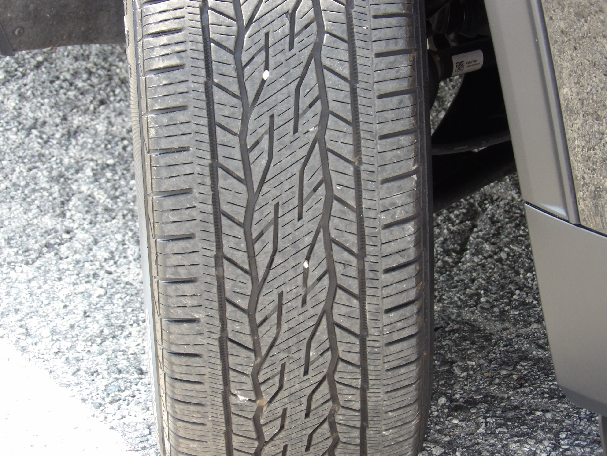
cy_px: 228
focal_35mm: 143
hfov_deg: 13.8
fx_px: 2508
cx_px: 304
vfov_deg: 10.4
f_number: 4.3
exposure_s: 1/77
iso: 200
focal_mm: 25.6
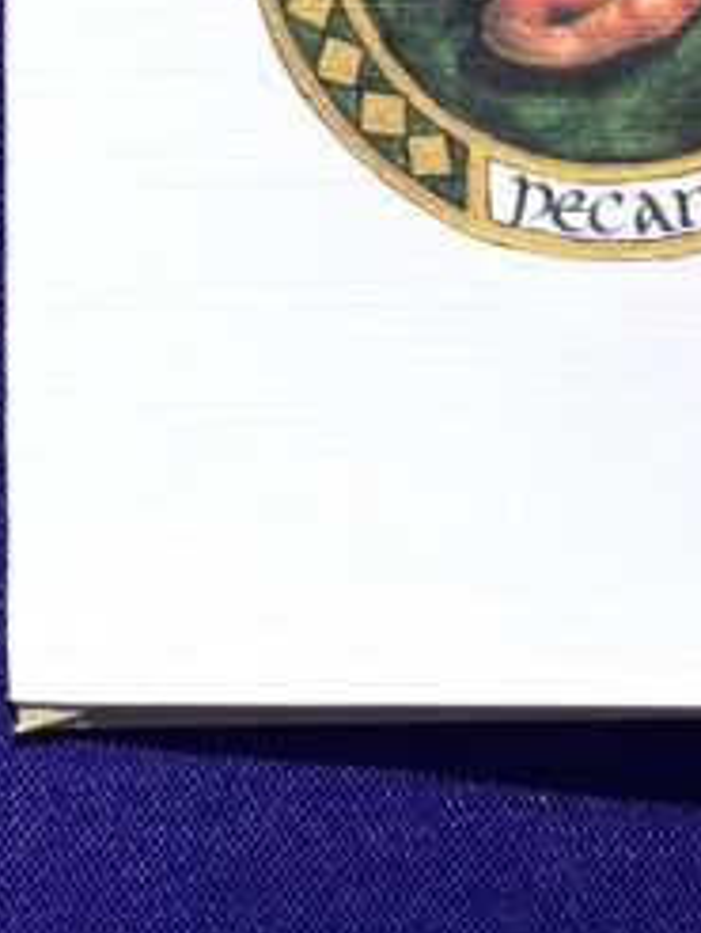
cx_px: 667
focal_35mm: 91
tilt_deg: -86.2
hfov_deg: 16.0
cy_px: -83
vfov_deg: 20.5
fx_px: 2453
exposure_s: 1/6098
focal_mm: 3.99
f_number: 1.8
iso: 32
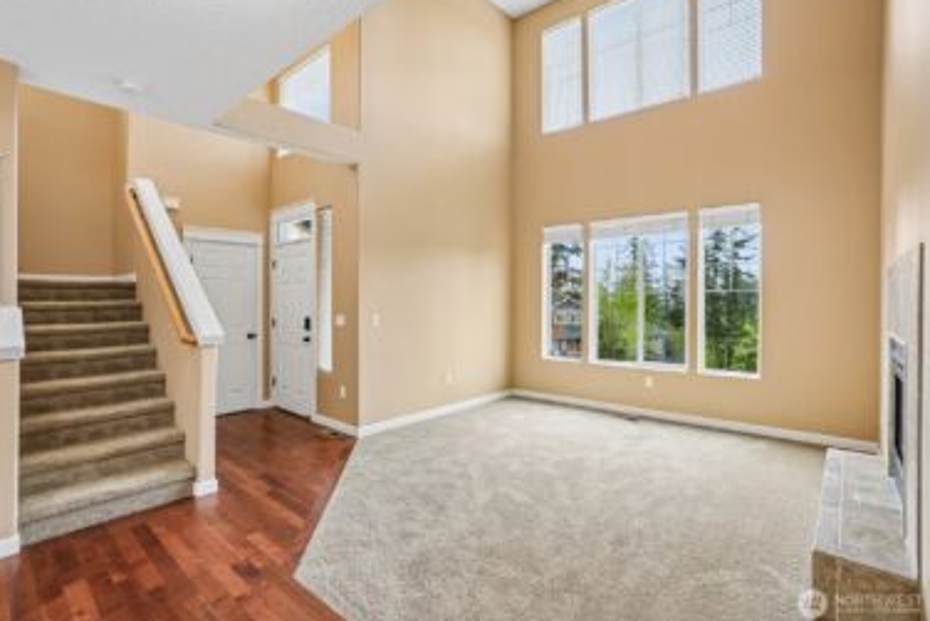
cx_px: 445
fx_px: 439
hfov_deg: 93.2
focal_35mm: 17
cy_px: 296
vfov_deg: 70.4
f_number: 8
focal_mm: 16
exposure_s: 1/15
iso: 400
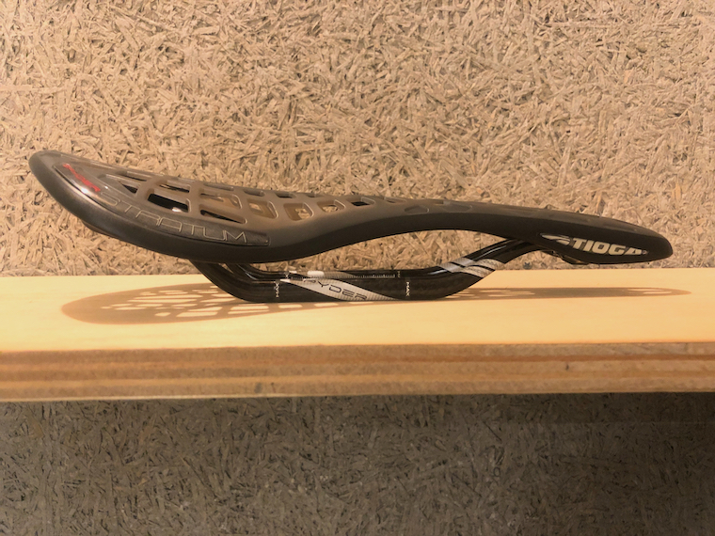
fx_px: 578
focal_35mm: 28
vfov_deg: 49.7
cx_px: 358
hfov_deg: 63.4
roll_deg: +1.0
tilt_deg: -4.9
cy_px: 268
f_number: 1.8
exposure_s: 1/5
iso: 80
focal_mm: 4
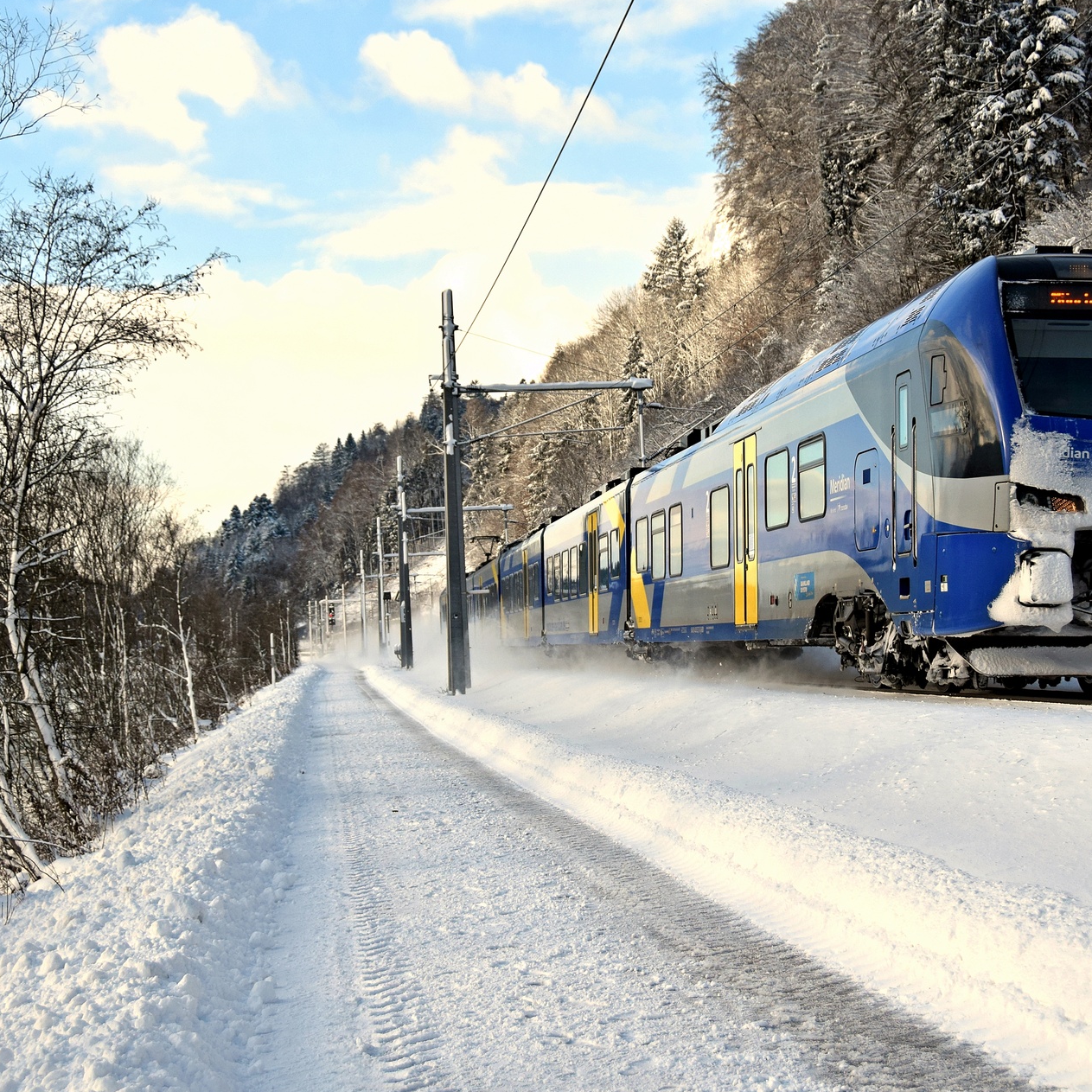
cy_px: 546
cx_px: 647
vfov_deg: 27.7
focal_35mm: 62
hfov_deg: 27.7
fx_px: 2213
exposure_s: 1/1600
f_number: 6.3
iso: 400
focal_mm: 32
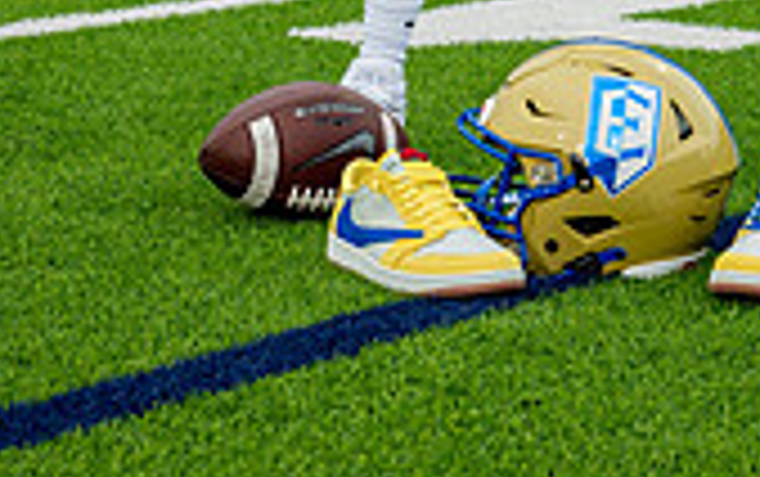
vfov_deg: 7.5
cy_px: -500
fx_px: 3483
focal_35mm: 168
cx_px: 553
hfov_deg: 12.4
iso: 200
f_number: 7.1
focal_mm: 62
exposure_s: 1/320
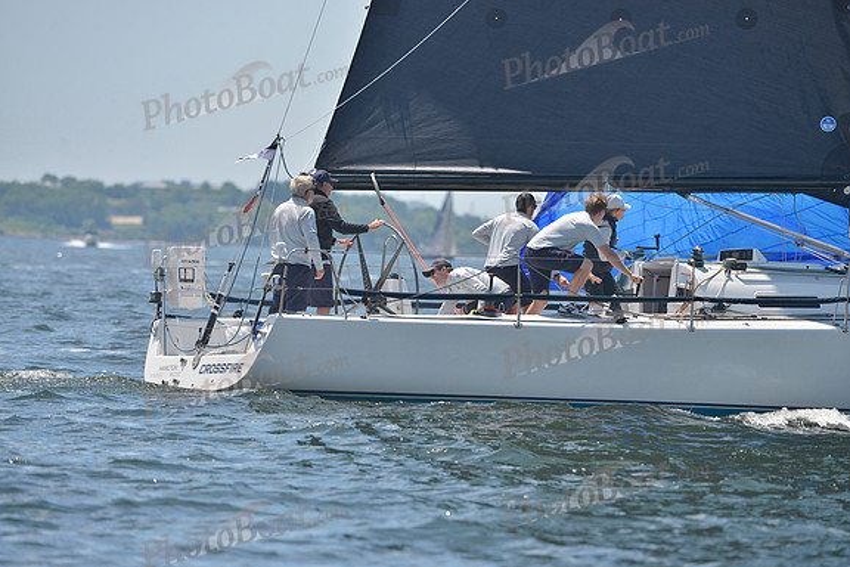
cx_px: 426
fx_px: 7130
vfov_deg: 4.6
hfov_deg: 6.8
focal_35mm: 302
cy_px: 284
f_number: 5.6
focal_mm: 300
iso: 280
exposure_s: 1/1250
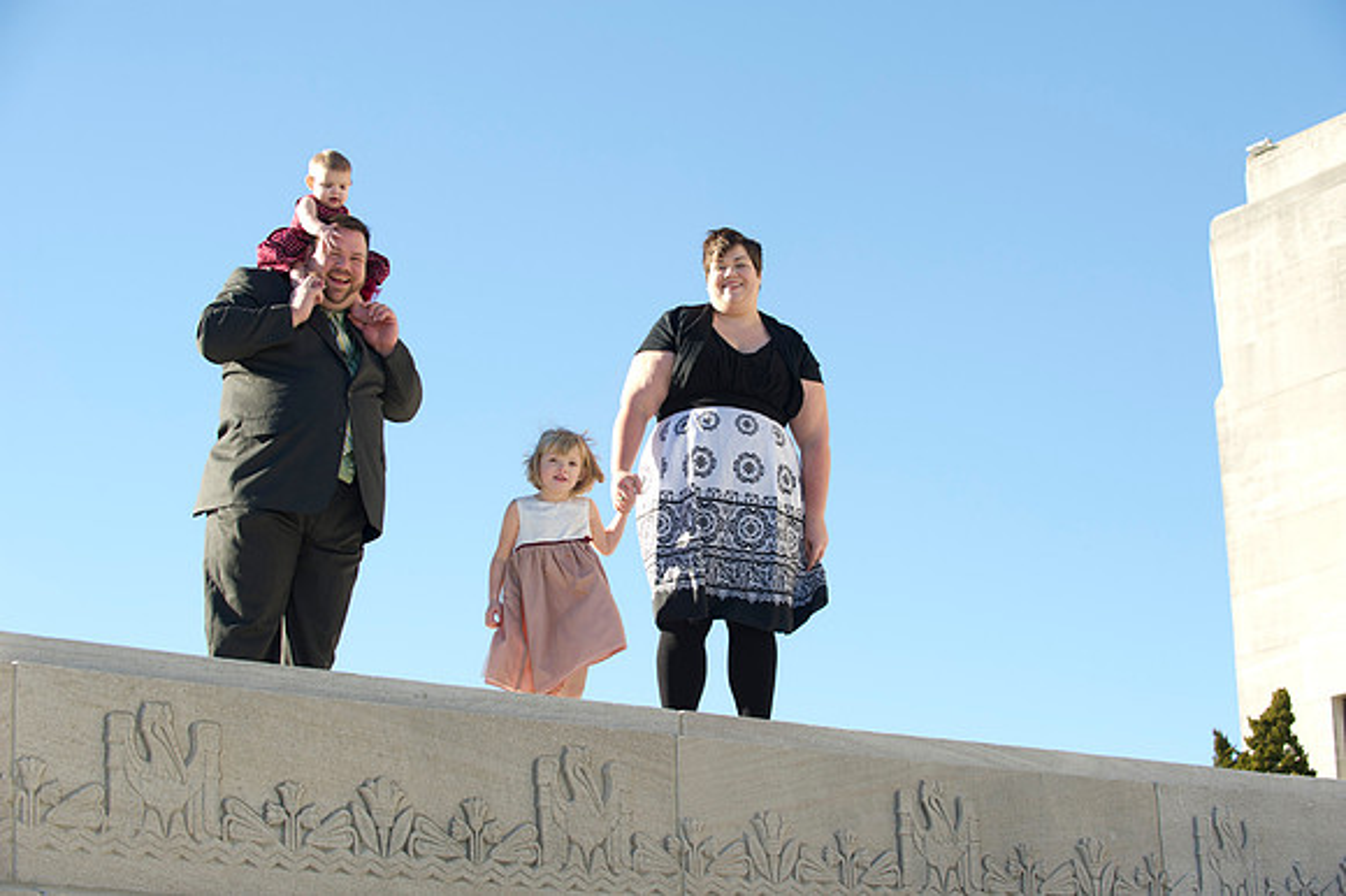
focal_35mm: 70
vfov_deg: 19.4
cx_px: 673
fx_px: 2616
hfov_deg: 28.9
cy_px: 448
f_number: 5
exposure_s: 1/200
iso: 125
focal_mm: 70
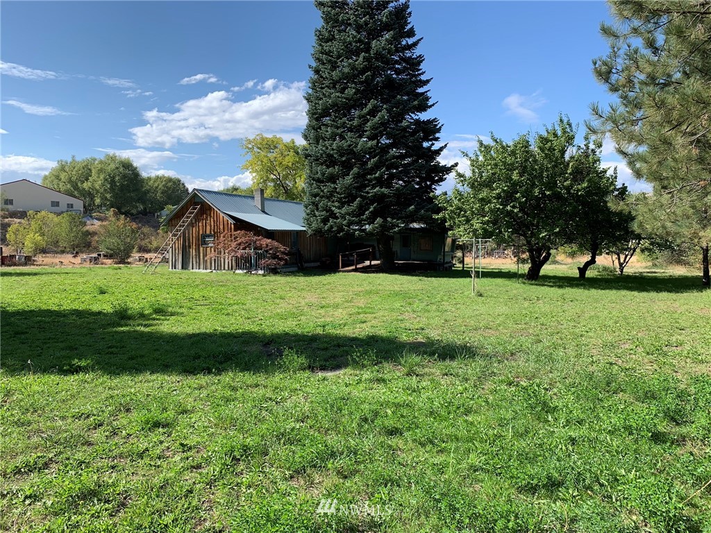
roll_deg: -0.4
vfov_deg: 53.1
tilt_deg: -1.2
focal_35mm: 26
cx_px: 356
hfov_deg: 67.3
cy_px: 266
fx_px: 534
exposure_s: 1/1536
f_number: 1.8
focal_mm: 4.25
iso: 25
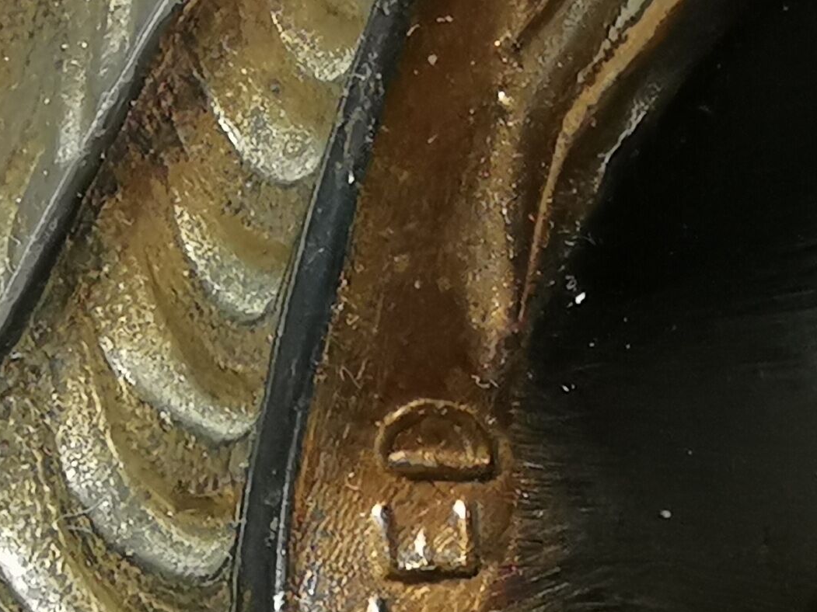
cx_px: 593
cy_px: 596
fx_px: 2690
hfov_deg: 17.2
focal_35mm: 114
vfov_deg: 12.8
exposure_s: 1/20
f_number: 2.2
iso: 500
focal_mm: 2.26
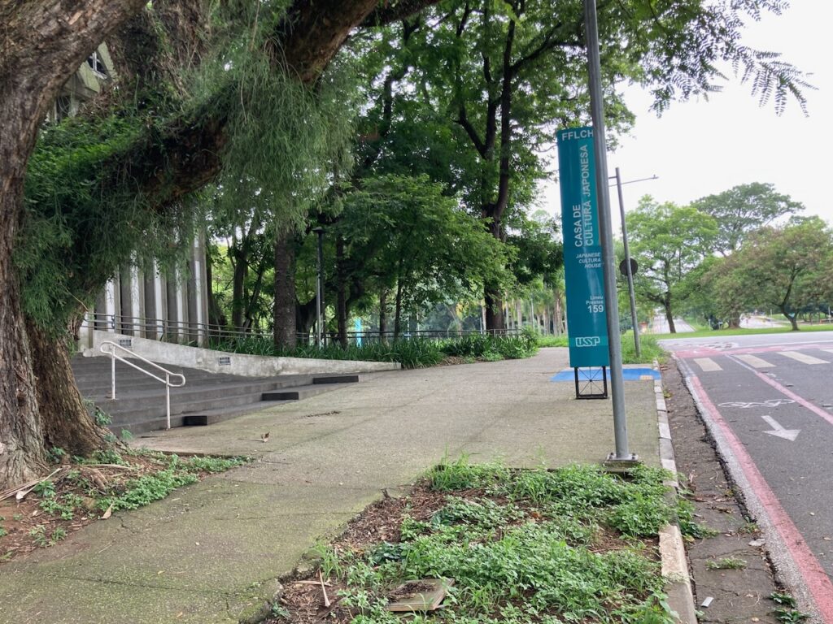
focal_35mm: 28
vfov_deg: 49.7
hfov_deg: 63.4
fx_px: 674
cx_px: 416
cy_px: 312
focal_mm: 3.99
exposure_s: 1/121
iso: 20
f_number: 1.8
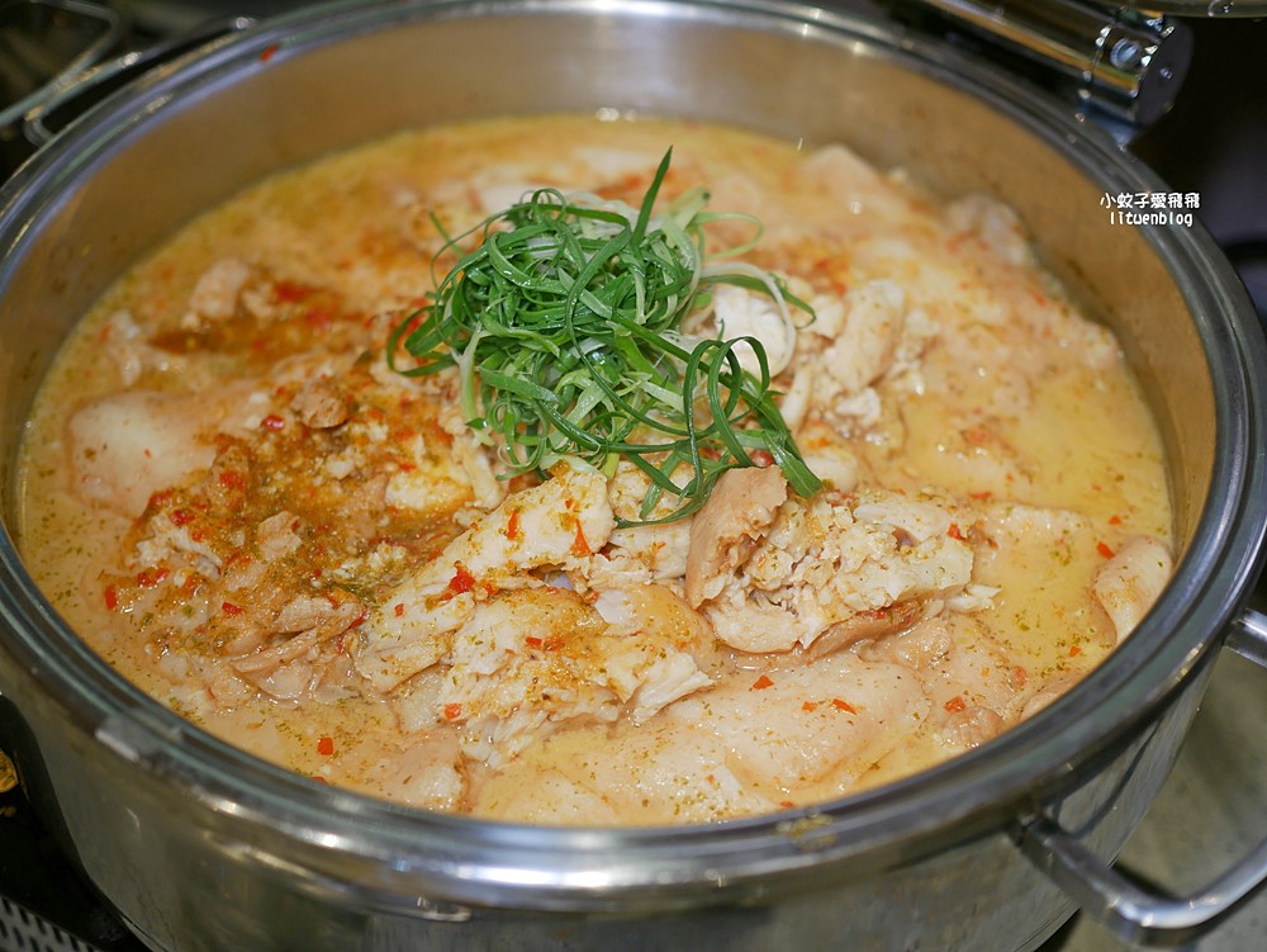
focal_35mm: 50
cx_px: 634
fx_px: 1831
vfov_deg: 29.1
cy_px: 476
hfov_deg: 38.2
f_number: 1.8
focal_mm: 25
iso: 200
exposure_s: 1/100
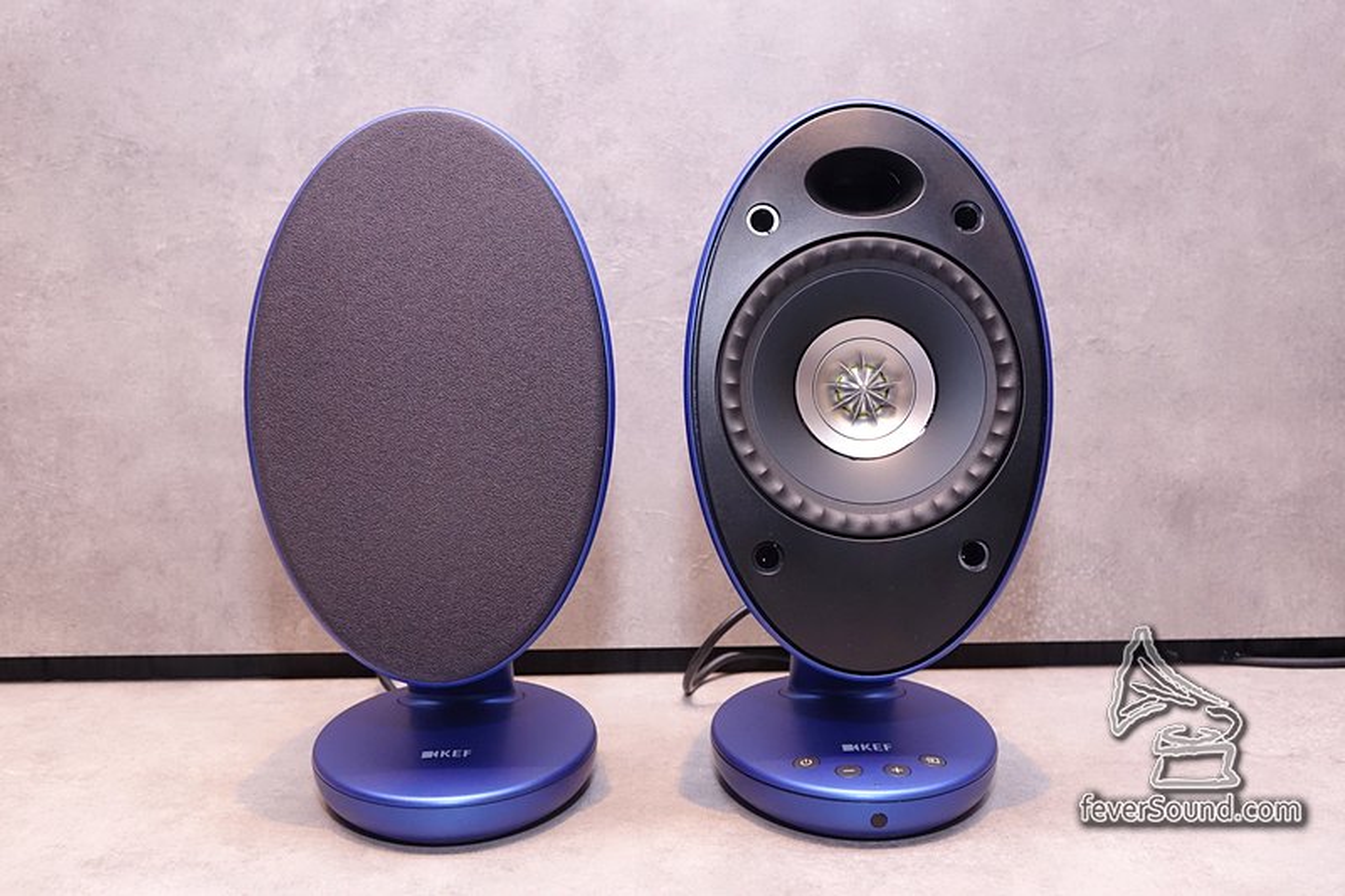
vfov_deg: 29.9
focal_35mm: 45
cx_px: 672
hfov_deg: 43.6
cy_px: 448
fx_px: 1681
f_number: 4
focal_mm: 16.43
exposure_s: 1/100
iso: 1000
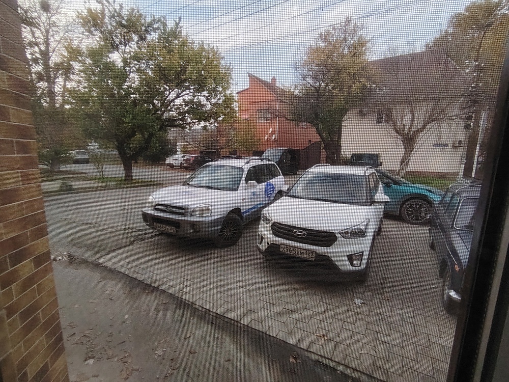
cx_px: 254
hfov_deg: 91.0
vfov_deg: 74.7
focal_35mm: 17
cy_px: 191
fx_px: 250
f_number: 2.2
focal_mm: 1.42
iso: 100
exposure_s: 1/164
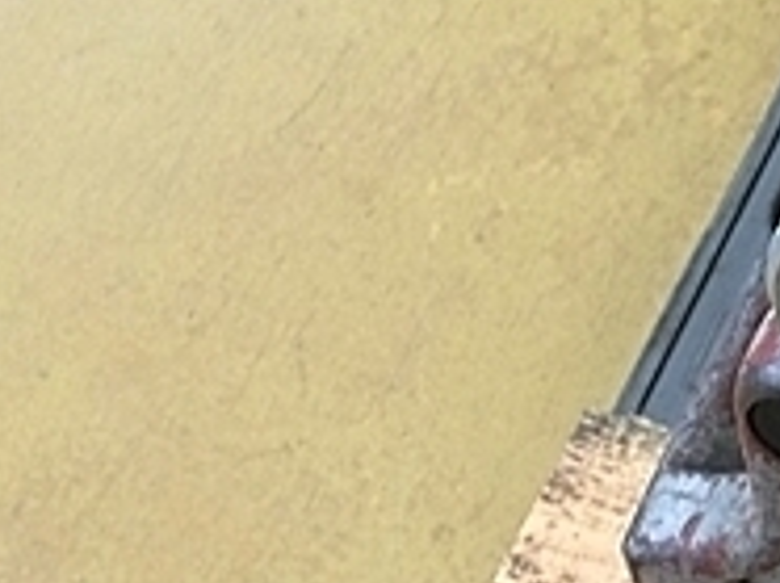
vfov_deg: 14.7
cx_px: 1208
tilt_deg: -56.0
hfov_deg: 17.5
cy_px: 206
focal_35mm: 100
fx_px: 2250
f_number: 2.2
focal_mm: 4.15
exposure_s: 1/30
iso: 100
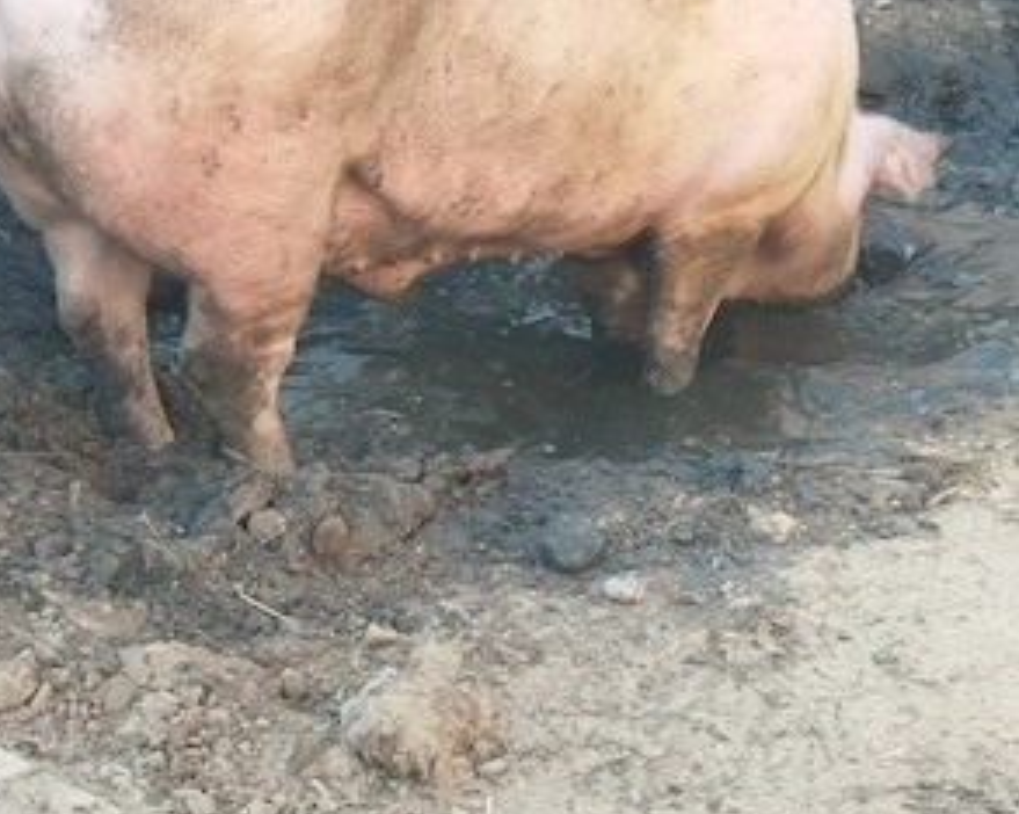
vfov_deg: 44.8
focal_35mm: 32
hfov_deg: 55.7
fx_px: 964
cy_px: 247
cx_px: 501
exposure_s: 1/50
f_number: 1.89
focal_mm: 5.89
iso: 60
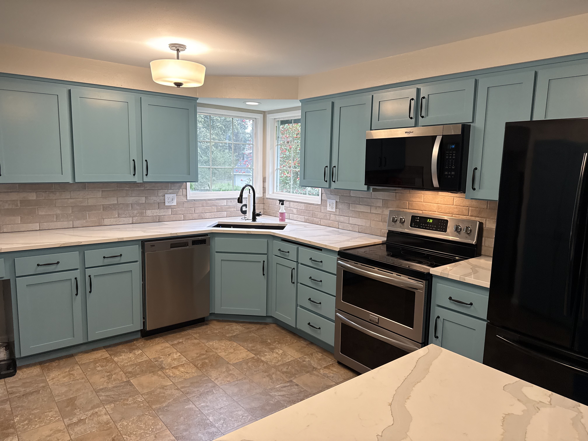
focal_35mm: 24
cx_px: 294
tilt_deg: -6.7
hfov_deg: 71.6
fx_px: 408
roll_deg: -0.9
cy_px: 220
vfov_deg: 56.8
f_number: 1.78
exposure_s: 1/120
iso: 200
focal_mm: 6.76
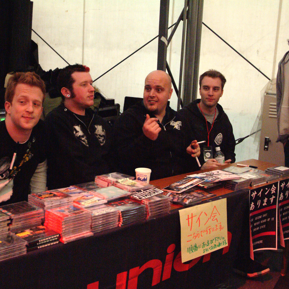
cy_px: 145
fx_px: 472
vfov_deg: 34.0
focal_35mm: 50
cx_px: 147
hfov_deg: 34.0
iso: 1600
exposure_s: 1/125
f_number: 3.2
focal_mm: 26
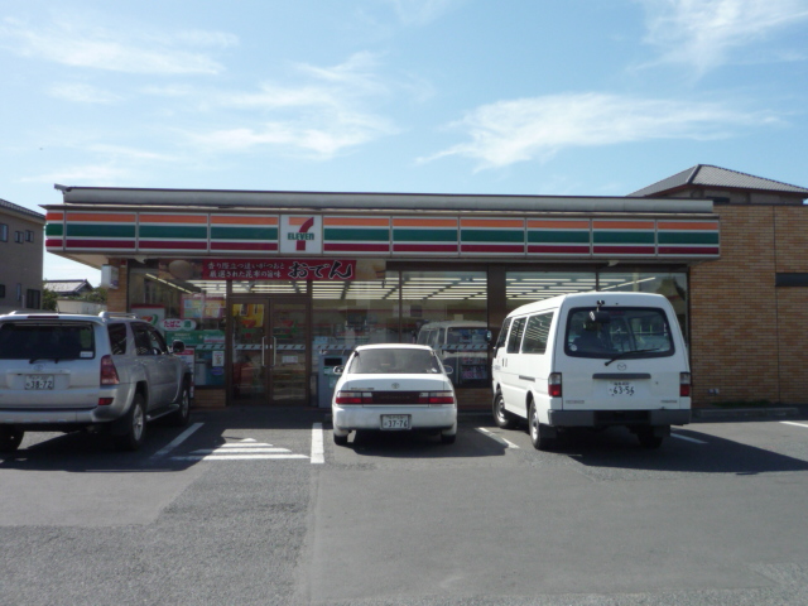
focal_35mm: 36
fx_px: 840
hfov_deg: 51.4
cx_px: 404
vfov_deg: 39.7
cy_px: 303
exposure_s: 1/800
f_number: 4
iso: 100
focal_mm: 4.4
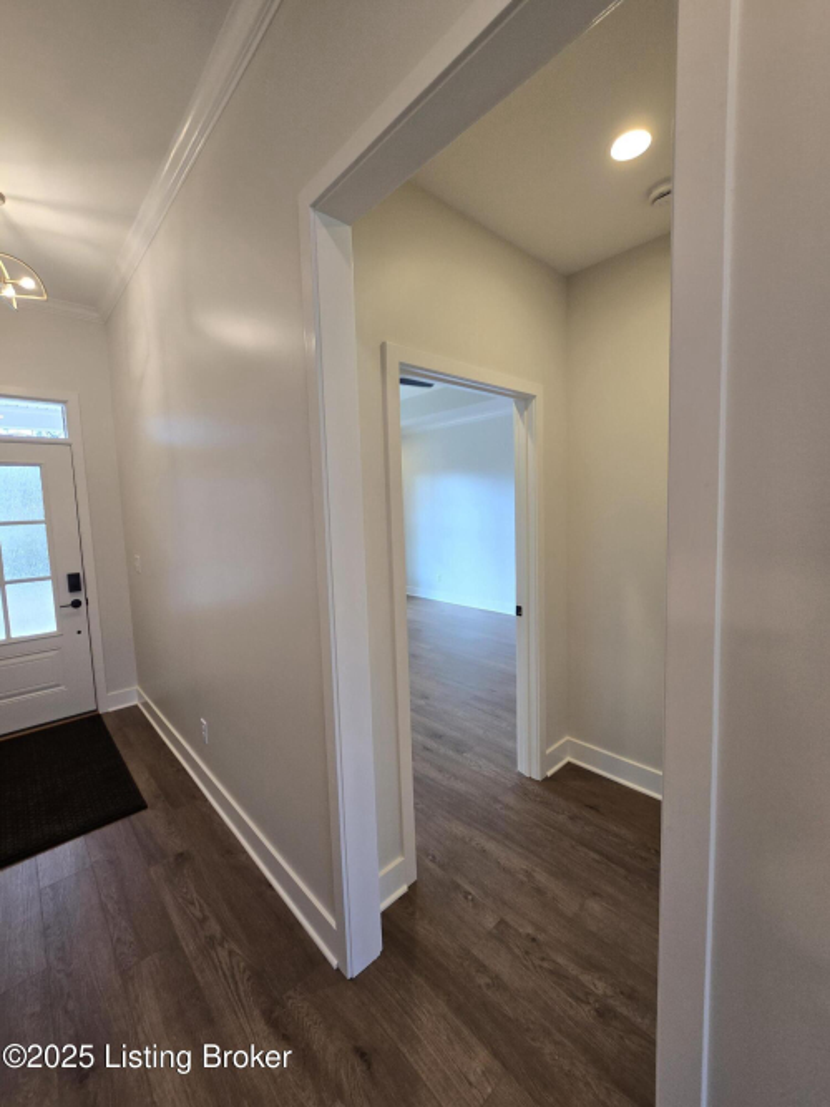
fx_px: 416
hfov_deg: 89.9
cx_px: 415
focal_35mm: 13
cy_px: 554
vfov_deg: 106.2
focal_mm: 2.2
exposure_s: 1/60
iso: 80
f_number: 2.2
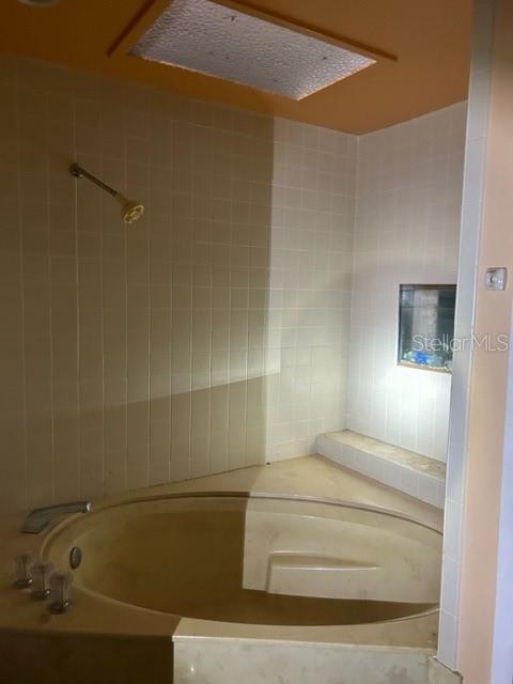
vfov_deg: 67.3
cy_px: 342
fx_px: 514
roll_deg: -1.1
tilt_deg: -5.8
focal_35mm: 26
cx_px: 256
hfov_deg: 53.1
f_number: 1.5
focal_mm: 5.7
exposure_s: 1/45
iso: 500
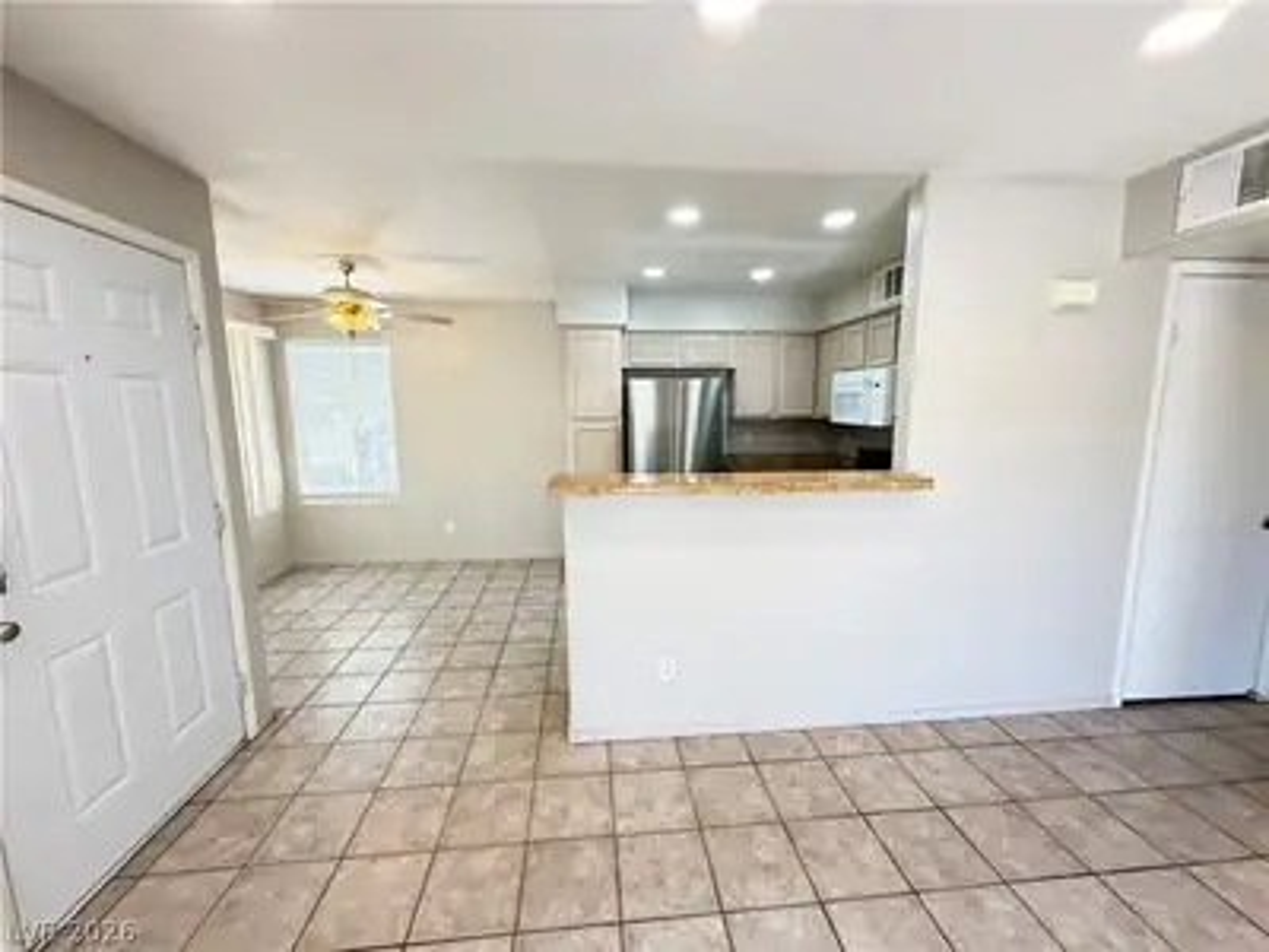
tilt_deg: -7.4
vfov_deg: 85.7
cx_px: 634
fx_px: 513
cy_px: 476
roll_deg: +0.7
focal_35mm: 14
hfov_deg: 102.1
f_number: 2.2
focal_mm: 2.22
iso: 320
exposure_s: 1/121
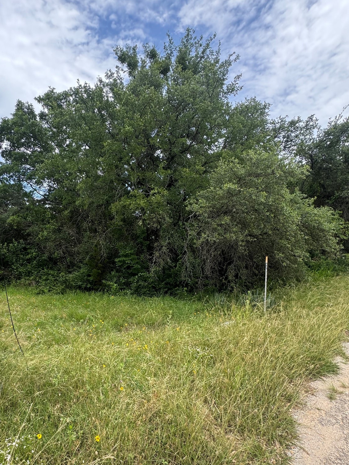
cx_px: 125
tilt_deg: -5.7
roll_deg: -0.8
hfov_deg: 67.3
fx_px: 255
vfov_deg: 84.0
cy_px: 269
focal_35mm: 19
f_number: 2.2
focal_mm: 2.22
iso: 40
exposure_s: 1/313
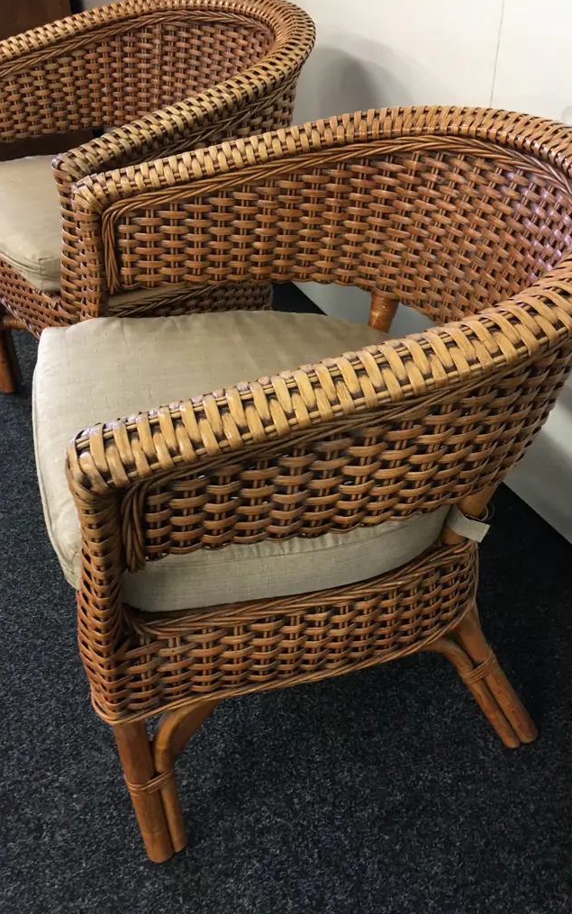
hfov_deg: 40.5
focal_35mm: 31
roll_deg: +0.0
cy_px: 454
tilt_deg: -38.3
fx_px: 773
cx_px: 326
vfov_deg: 61.2
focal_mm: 4.15
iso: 64
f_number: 2.2
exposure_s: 1/17
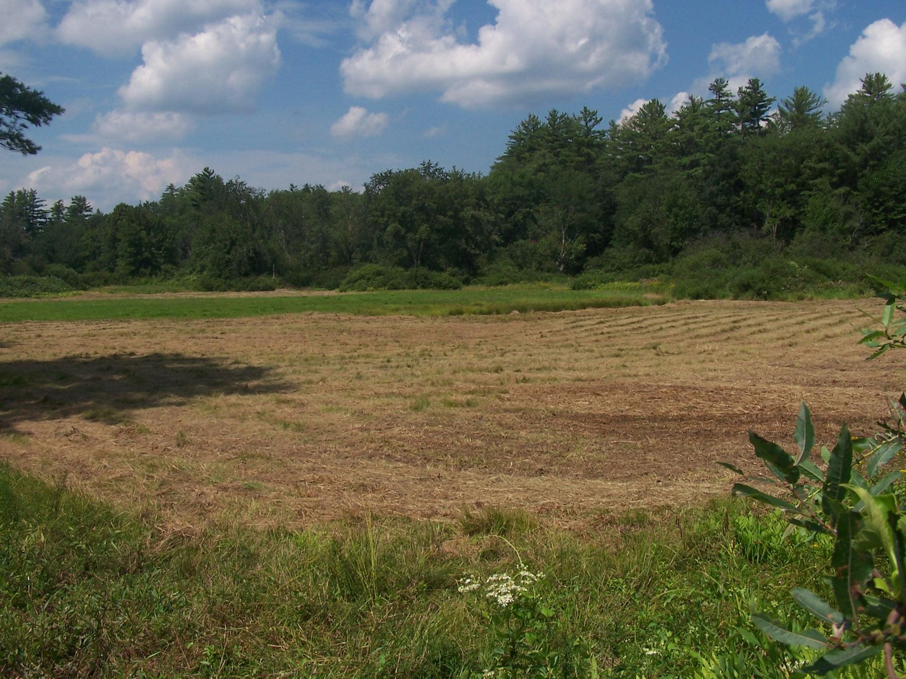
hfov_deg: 49.0
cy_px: 340
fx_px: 995
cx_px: 453
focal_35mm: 38
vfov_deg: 37.7
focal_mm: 6.3
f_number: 5.6
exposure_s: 1/750
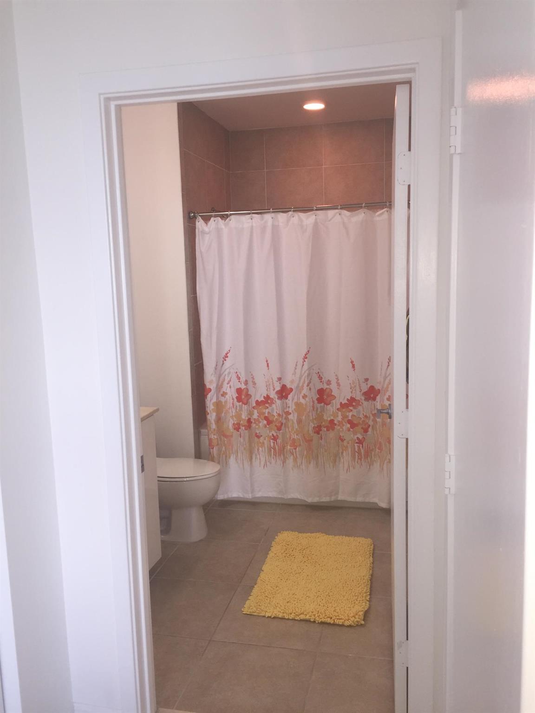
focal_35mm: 29
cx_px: 268
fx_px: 598
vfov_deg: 61.7
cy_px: 356
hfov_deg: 48.2
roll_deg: +1.5
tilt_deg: -9.4
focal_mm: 4.15
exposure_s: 1/30
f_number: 2.2
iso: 32
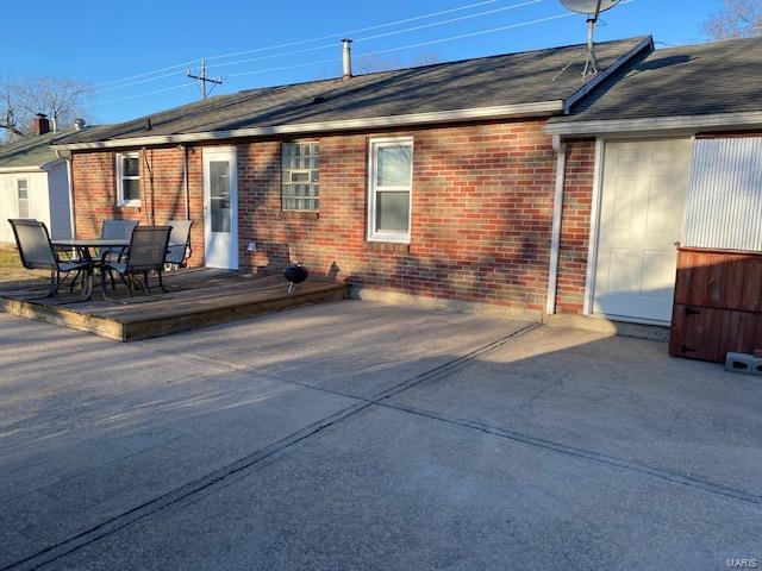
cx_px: 381
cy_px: 286
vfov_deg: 53.1
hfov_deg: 67.3
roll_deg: -0.6
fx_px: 572
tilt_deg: -7.3
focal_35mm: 26
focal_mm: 4.25
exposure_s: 1/1025
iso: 32
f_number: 1.8
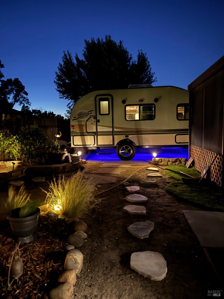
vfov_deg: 71.6
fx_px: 207
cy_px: 150
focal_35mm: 24
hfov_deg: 56.8
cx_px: 112
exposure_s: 1/2
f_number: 1.78
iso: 1250
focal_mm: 6.76
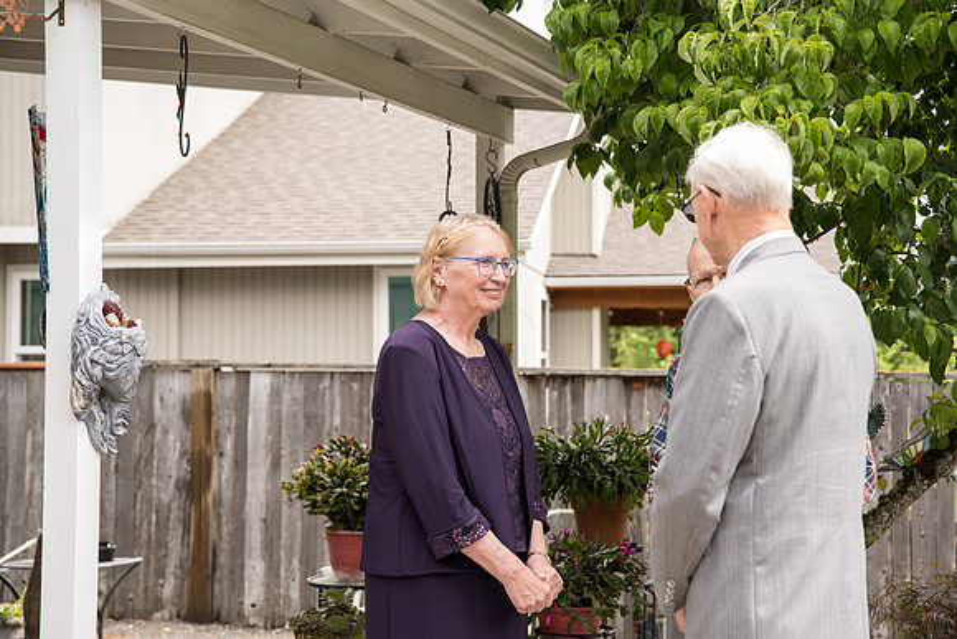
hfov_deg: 31.0
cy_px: 320
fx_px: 1728
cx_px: 478
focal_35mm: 65
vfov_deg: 20.9
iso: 400
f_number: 4.5
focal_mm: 65
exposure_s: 1/500
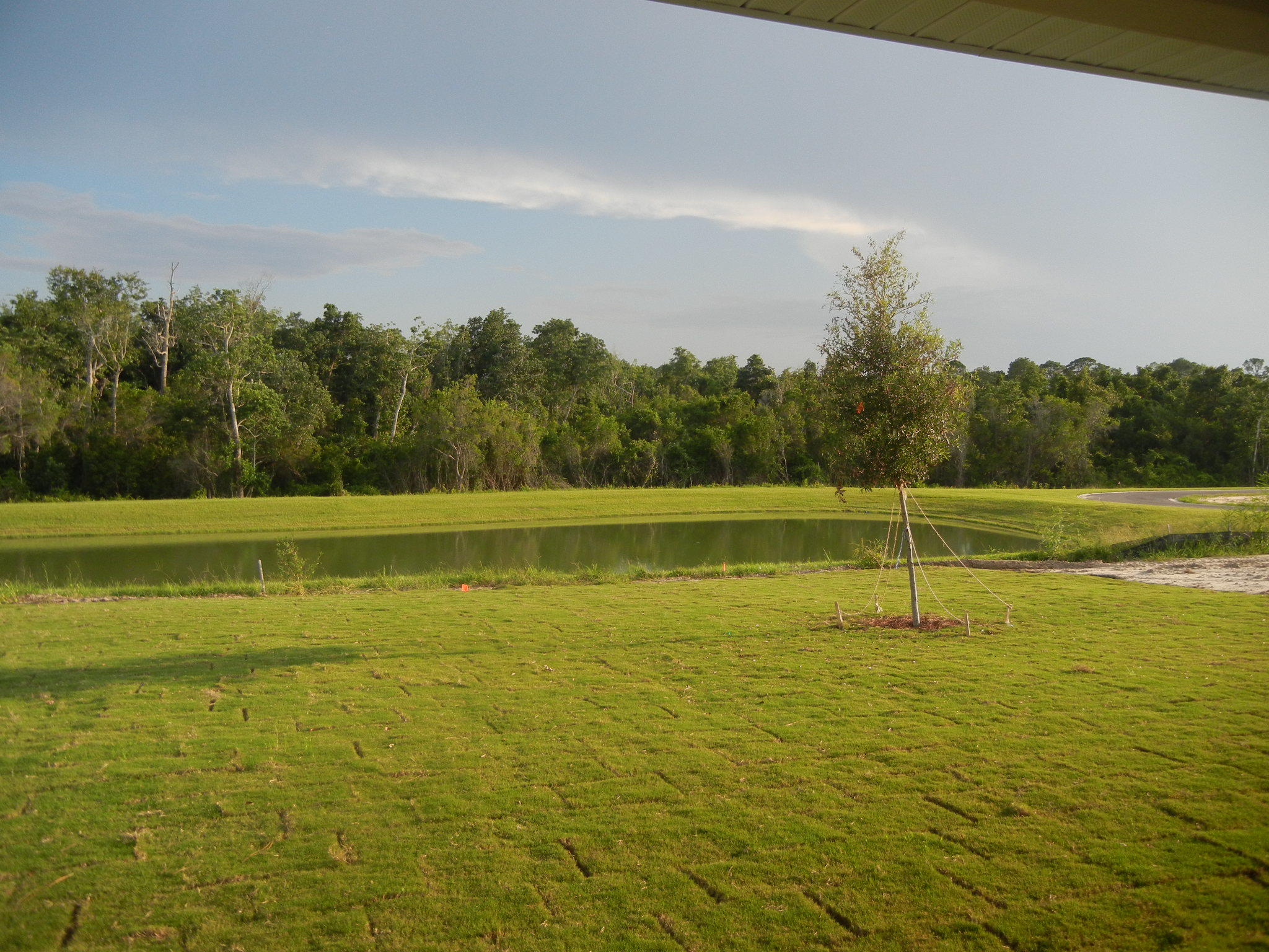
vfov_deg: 46.8
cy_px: 476
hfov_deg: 60.0
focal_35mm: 30
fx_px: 1100
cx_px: 634
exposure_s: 1/358
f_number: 3.5
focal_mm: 5.4
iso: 160
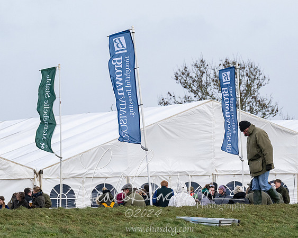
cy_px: 104
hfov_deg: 5.1
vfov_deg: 4.1
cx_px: 148
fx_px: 3348
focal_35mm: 380
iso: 800
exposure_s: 1/3200
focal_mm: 200
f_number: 5
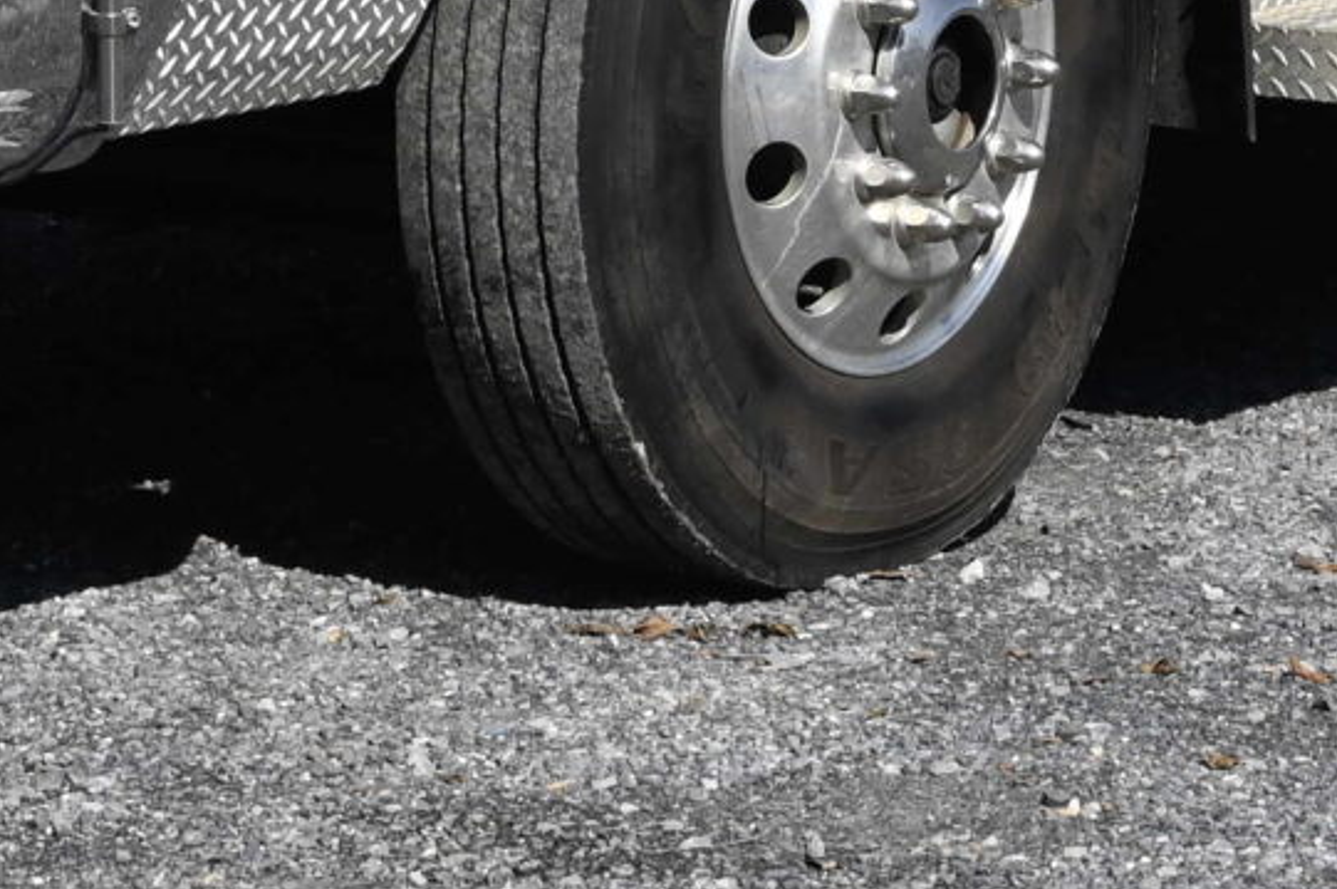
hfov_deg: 10.3
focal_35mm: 199
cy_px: -853
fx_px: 7384
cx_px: 1062
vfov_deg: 6.7
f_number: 9
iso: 1250
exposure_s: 1/4000
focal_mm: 42
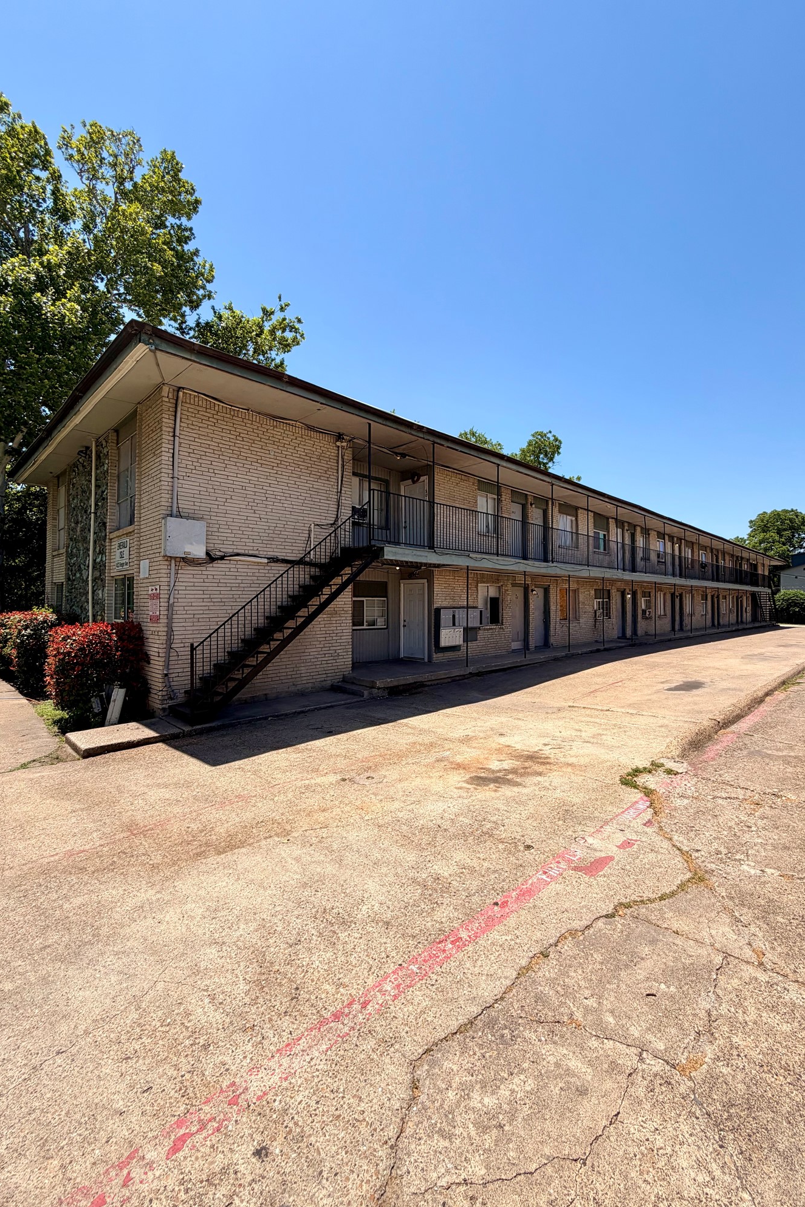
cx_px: 436
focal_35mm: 15
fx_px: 503
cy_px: 593
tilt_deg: +1.7
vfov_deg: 100.4
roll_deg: -0.2
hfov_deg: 77.2
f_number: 2.2
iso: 20
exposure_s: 1/942
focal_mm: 2.22
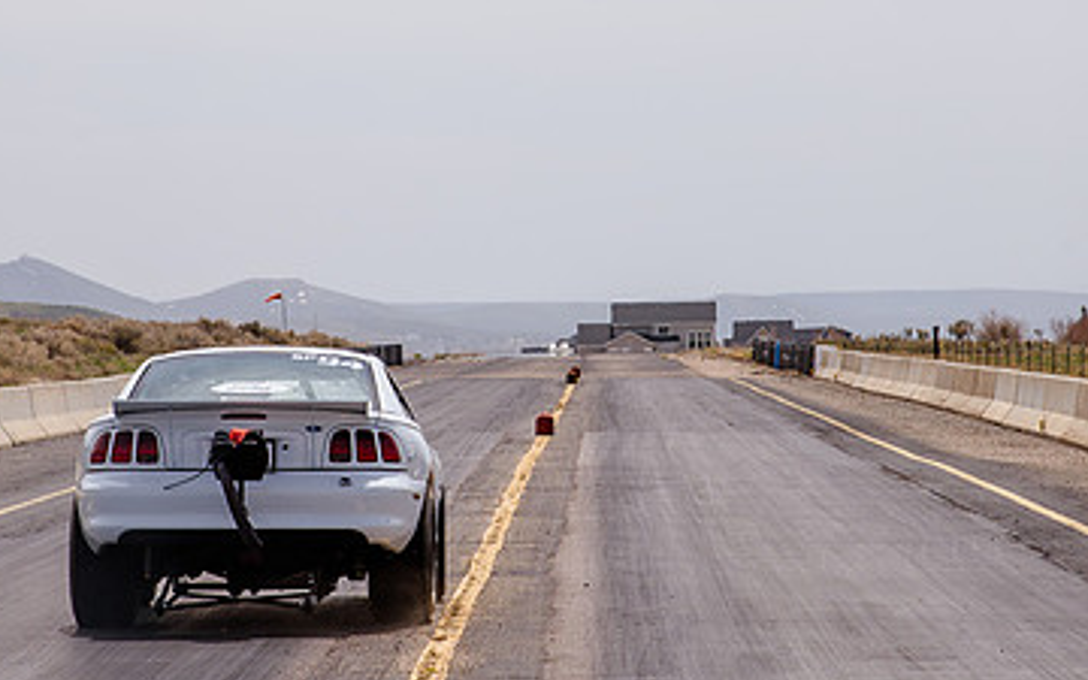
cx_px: 510
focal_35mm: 235
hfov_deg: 8.9
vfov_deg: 5.6
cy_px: 229
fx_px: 6968
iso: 200
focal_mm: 98
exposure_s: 1/500
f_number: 10
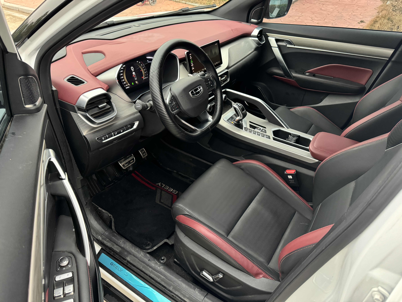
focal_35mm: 24
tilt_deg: -34.8
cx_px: 201
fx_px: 279
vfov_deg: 56.8
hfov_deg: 71.6
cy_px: 151
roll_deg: -2.9
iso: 640
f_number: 1.78
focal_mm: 6.76
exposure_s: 1/60
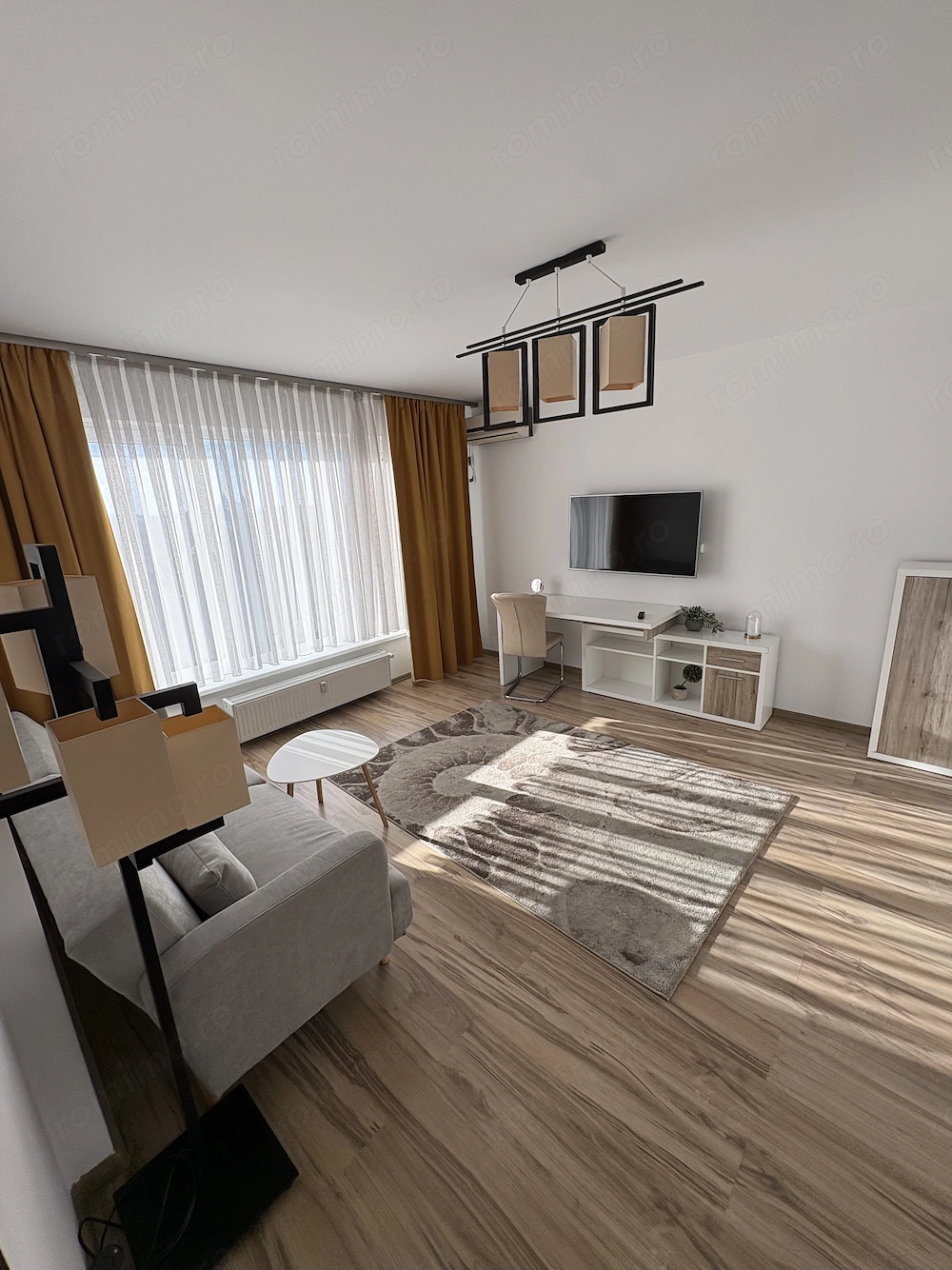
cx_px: 476
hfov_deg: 85.7
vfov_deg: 102.1
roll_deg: +3.2
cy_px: 635
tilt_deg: -14.2
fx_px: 514
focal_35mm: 14
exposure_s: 1/370
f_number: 2.2
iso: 64
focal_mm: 2.22
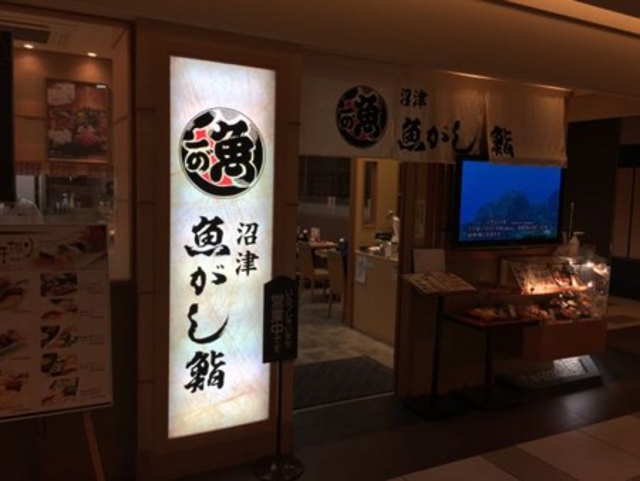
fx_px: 536
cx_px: 320
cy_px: 240
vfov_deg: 48.3
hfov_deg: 61.6
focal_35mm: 29
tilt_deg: -5.1
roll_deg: -2.2
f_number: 2.2
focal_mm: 4.15
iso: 32
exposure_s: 1/60
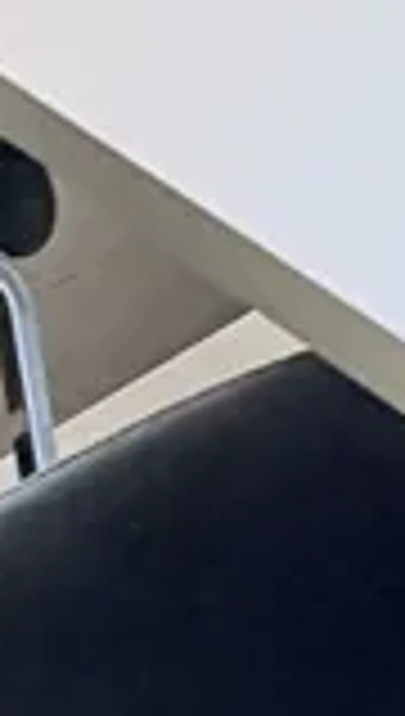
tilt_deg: -8.9
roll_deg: +3.6
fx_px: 2546
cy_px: -986
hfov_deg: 7.7
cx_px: 1300
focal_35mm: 134
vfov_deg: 12.6
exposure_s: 1/100
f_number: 2.2
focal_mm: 2.22
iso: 200
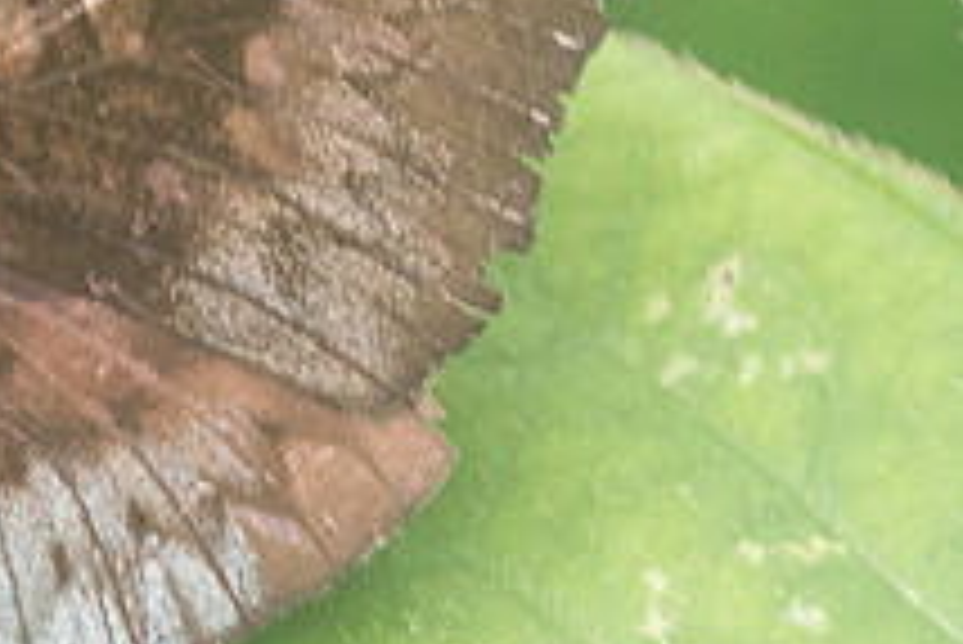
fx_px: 32308
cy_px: 500
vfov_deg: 1.1
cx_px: -106
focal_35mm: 1207
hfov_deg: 1.7
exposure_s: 1/200
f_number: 7.1
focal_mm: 150
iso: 800
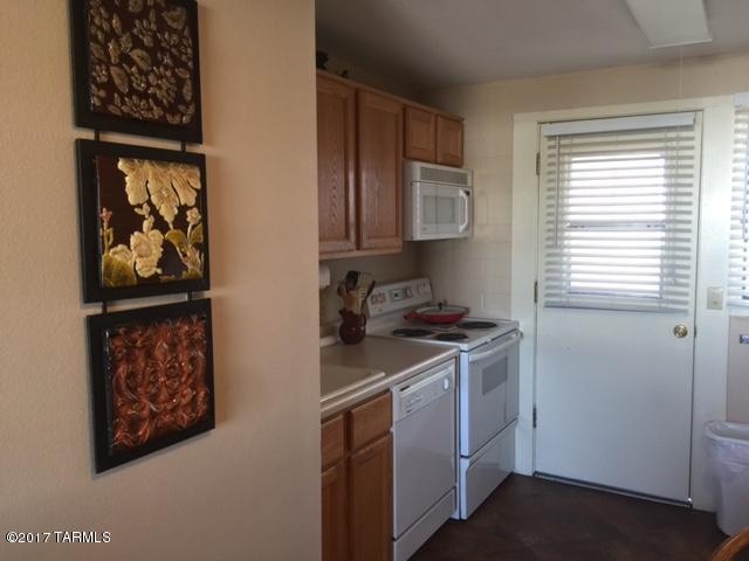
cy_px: 280
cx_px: 374
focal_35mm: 29
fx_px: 627
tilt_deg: -4.7
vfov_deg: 48.2
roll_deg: -0.7
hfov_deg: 61.7
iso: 50
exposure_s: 1/15
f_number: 2.2
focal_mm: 4.15
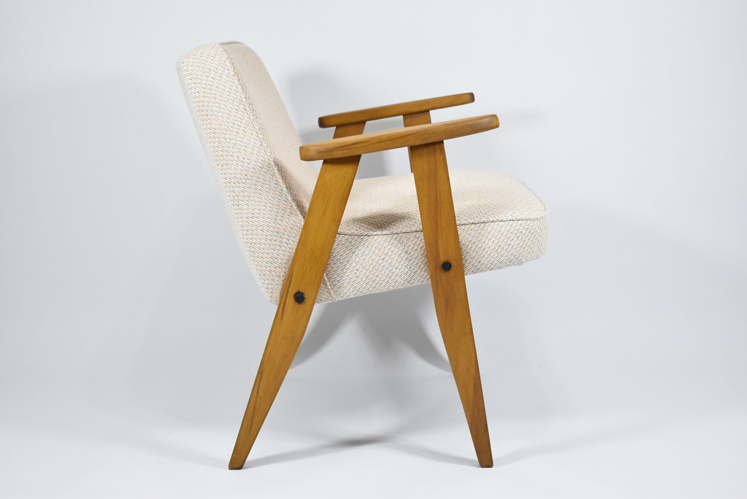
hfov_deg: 35.0
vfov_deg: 23.8
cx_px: 374
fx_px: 1184
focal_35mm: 57
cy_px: 250
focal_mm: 38
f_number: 4.8
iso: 1600
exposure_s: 1/125
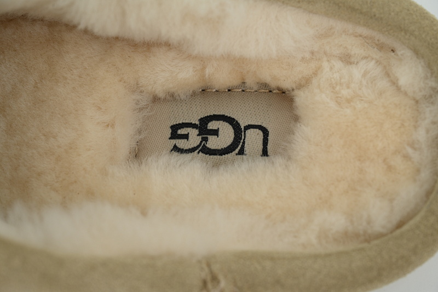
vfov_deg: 11.4
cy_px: 146
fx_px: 1460
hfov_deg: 17.1
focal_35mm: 120
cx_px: 219
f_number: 11
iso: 400
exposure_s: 1/100
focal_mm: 120
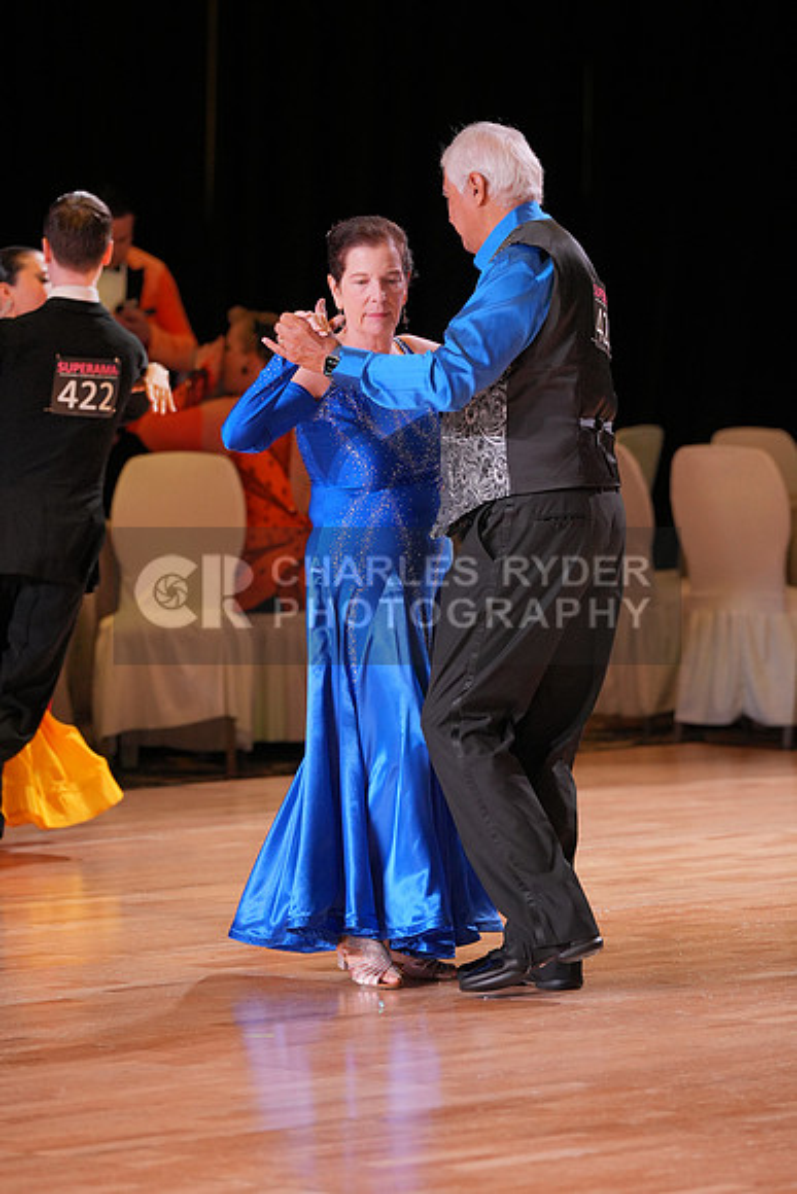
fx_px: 6239
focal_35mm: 188
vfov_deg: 10.9
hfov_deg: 7.3
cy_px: 597
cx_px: 398
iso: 2500
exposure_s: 1/400
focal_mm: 188
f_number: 4.5
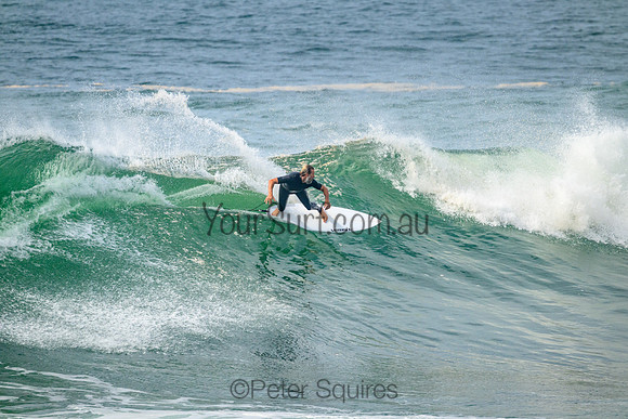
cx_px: 314
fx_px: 10294
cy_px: 210
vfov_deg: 2.3
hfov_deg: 3.5
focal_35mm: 590
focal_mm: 590
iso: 1000
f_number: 11
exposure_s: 1/2500
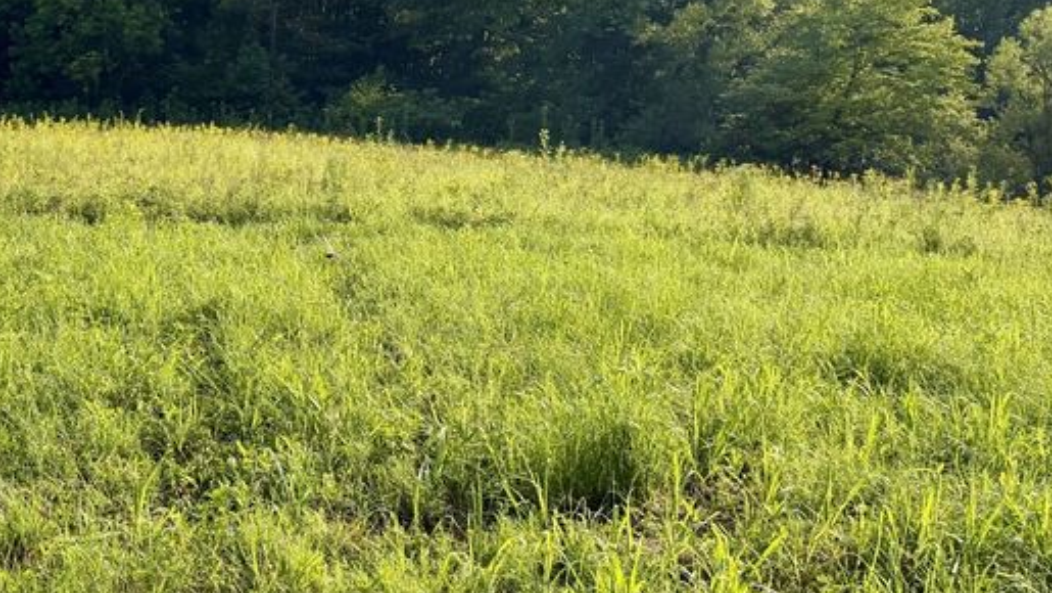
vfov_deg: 22.9
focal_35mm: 52
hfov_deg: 37.1
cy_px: 178
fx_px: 1451
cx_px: 90
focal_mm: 6.76
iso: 100
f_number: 1.78
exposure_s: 1/2907
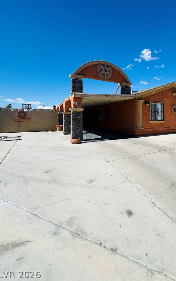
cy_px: 121
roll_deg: +0.2
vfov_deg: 93.7
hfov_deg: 66.4
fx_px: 130
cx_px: 116
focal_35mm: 17
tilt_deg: -4.4
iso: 40
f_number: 2.2
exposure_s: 1/2564
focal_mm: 2.22
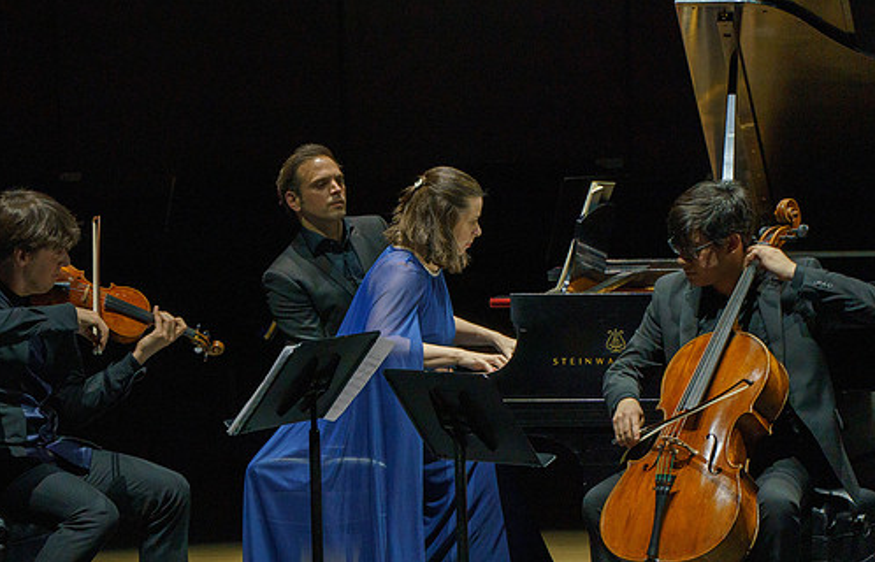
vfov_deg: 3.0
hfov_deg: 4.7
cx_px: 358
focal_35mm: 440
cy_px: 288
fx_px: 10576
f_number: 10
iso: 4000
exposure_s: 1/250
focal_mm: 361
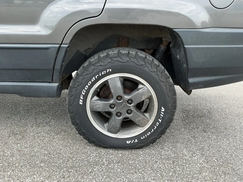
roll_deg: -1.2
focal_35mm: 28
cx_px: 122
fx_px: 197
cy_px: 91
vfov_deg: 49.7
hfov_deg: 63.4
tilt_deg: -18.3
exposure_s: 1/221
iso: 20
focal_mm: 3
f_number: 1.8
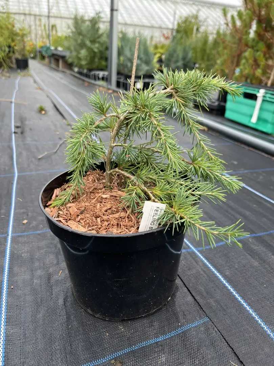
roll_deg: -4.7
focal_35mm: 26
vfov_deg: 67.3
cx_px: 137
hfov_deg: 53.1
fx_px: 274
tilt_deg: -22.3
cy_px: 183
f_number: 1.6
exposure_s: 1/341
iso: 50
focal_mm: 5.1
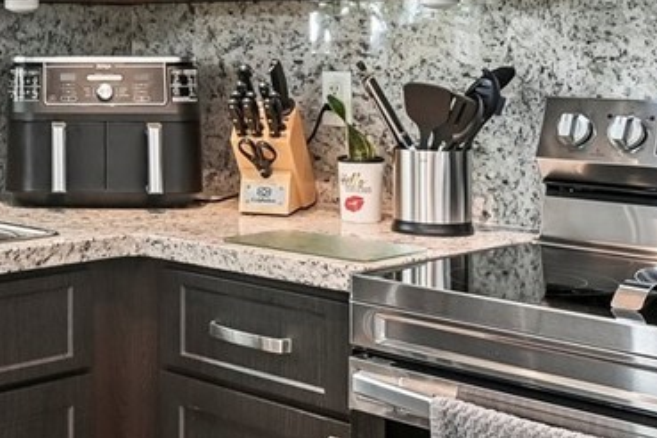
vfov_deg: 19.4
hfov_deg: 27.0
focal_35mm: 69
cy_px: 60
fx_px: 1259
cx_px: -56
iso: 100
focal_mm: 15
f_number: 3.5
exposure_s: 1/25
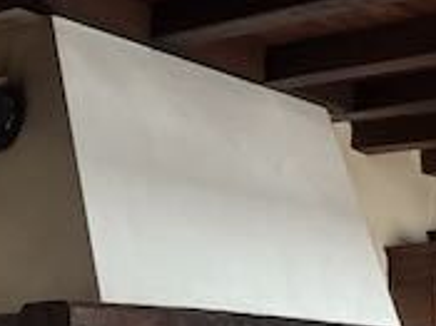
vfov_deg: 16.2
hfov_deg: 19.1
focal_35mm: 88
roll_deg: +1.2
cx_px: 685
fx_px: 1108
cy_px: 376
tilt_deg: +2.6
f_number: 1.78
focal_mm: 6.76
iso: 800
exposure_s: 1/60
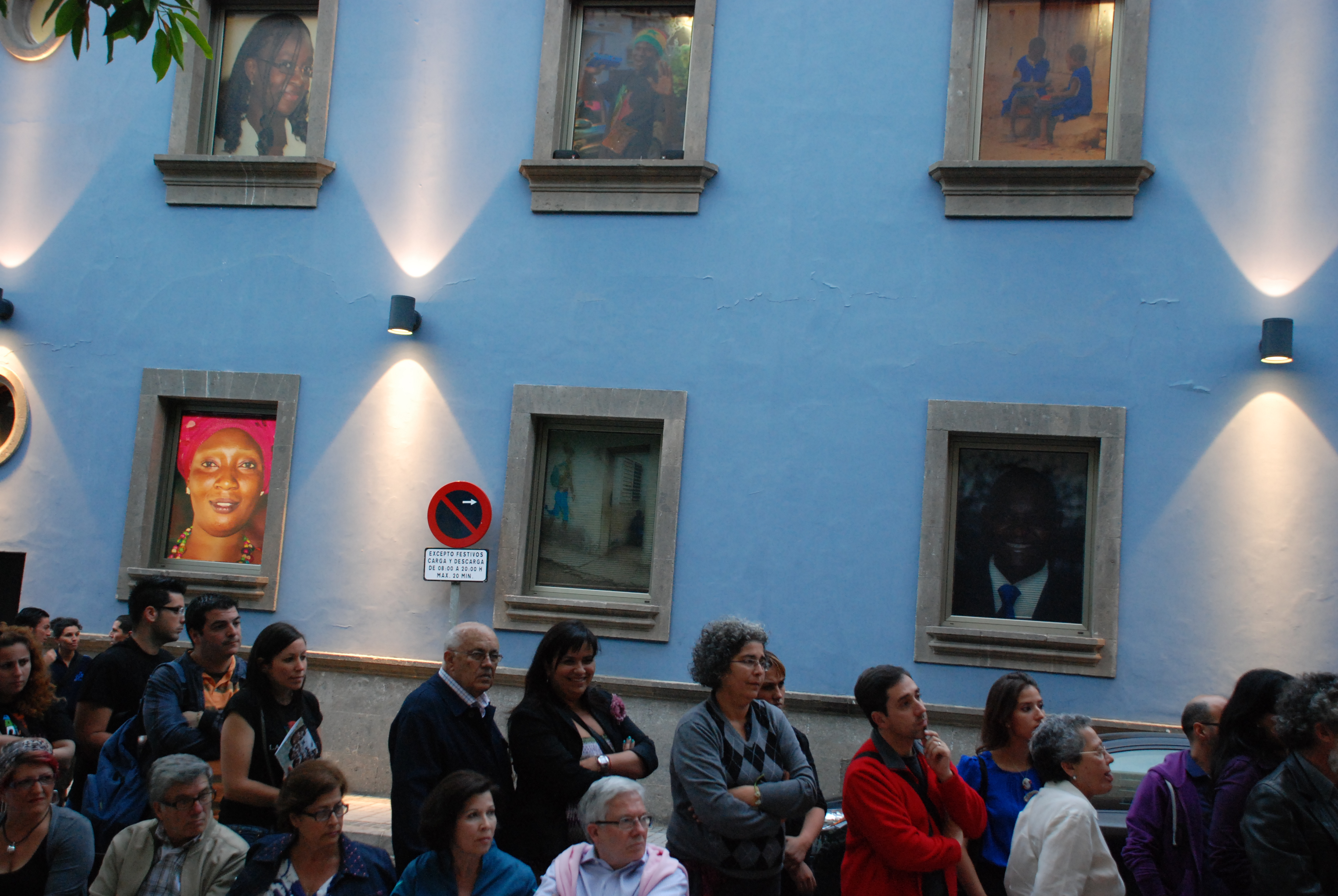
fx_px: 1563
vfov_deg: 32.0
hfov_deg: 46.3
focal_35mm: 42
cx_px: 669
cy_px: 448
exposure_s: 1/40
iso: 800
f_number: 4
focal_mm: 28
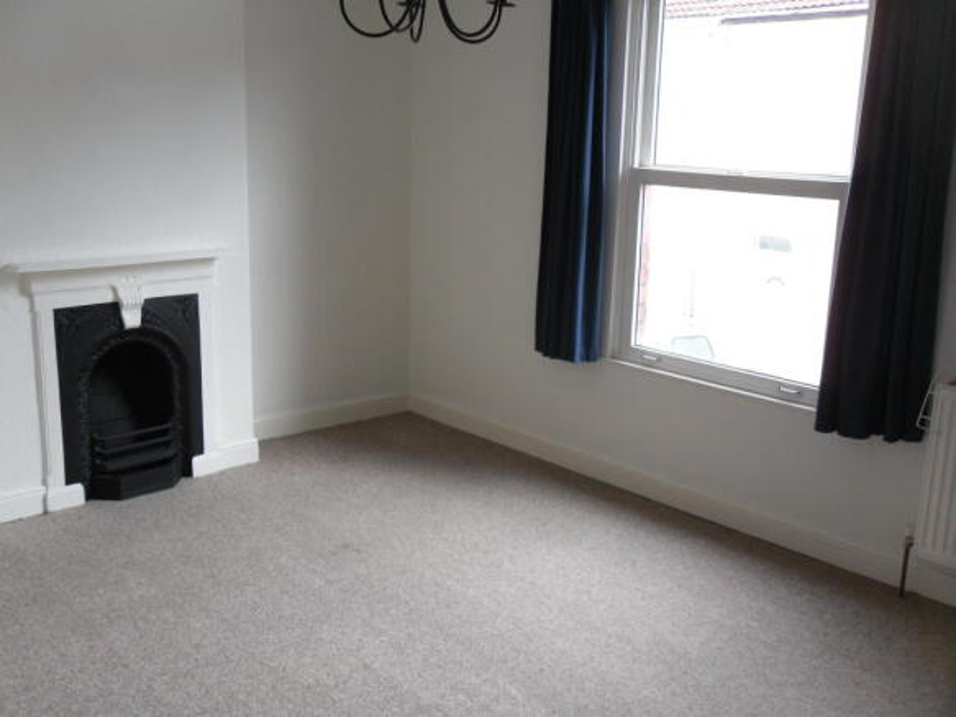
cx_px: 478
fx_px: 966
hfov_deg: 52.6
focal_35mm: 35
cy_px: 358
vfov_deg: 40.7
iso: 160
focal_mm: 6.3
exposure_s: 1/45
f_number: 3.5
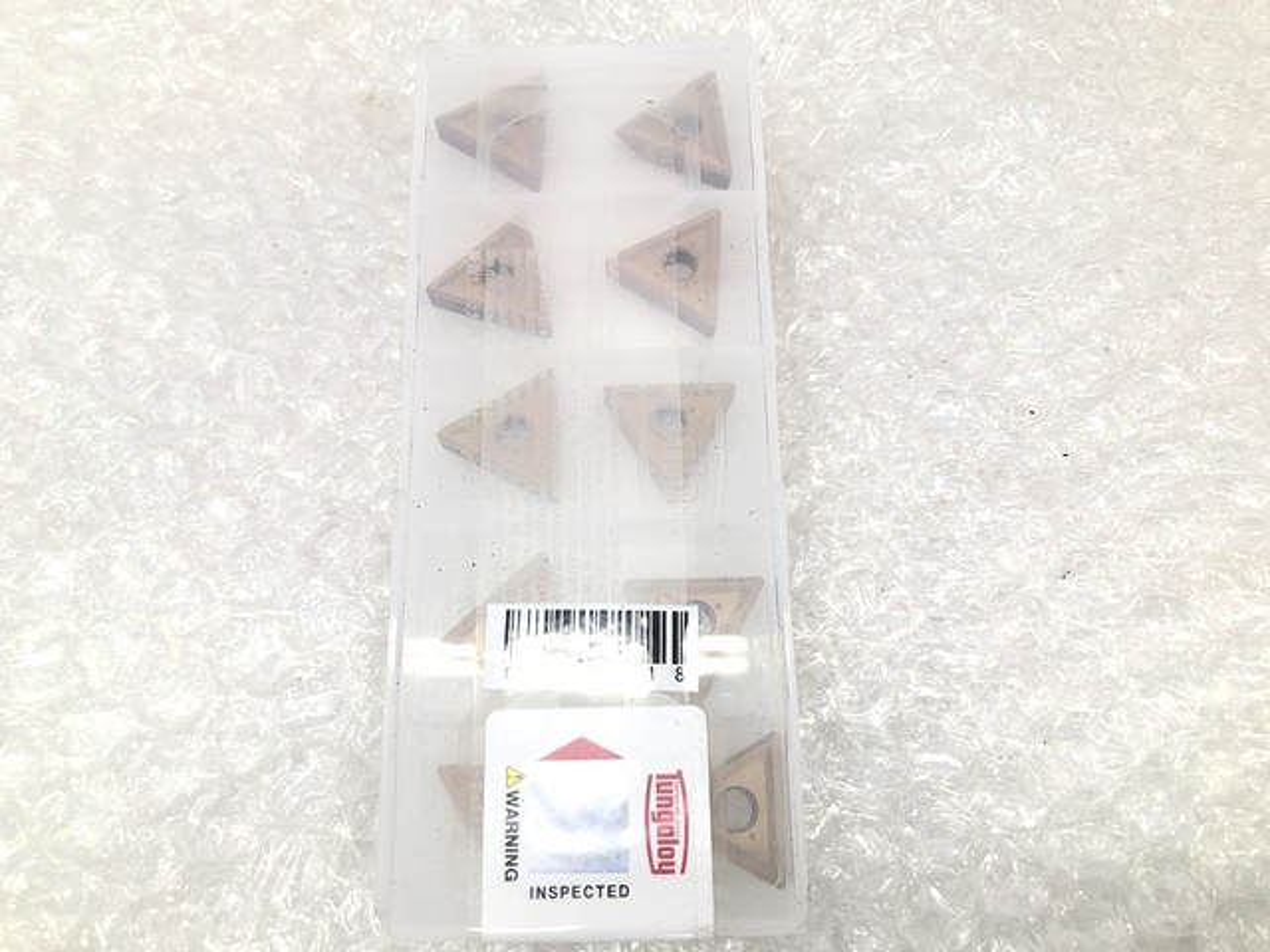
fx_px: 1027
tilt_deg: -74.2
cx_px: 635
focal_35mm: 28
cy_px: 476
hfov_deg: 63.4
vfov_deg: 49.7
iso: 40
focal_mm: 3.99
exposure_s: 1/30
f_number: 1.8
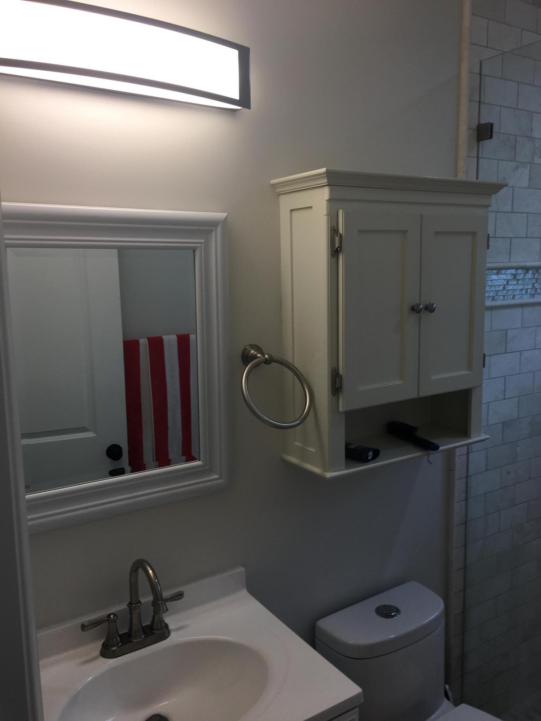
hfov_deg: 48.2
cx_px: 270
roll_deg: +1.9
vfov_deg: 61.7
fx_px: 604
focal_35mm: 29
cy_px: 360
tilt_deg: -8.9
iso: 25
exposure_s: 1/60
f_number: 2.2
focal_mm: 4.15
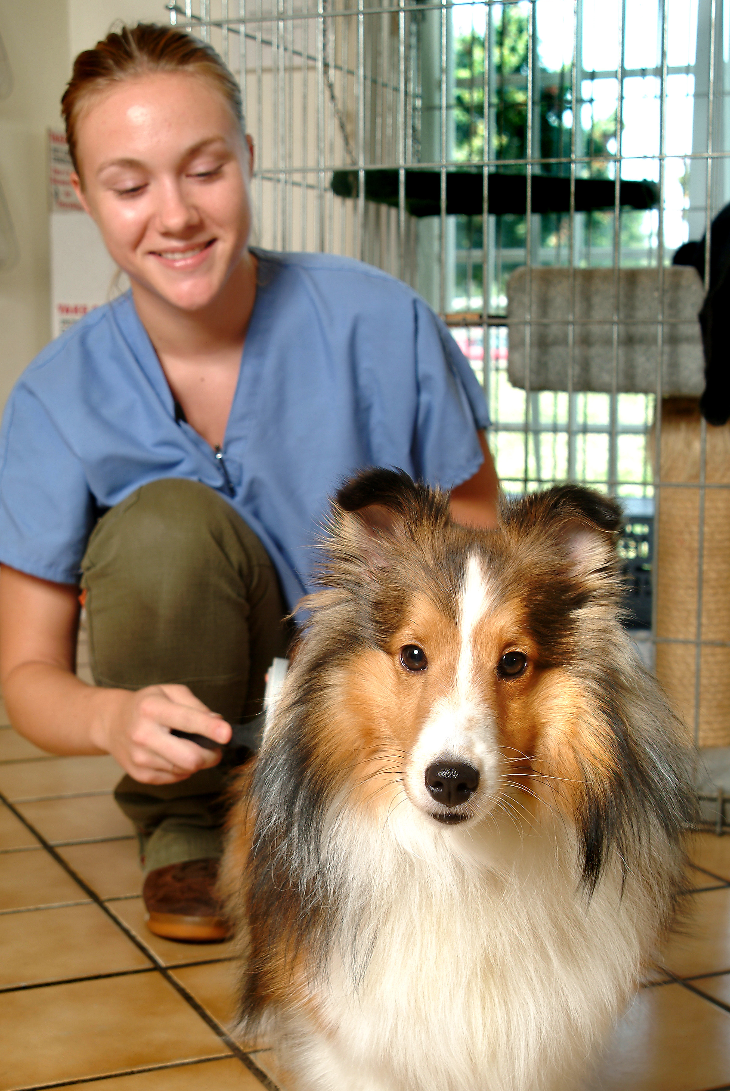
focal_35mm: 58
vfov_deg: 34.7
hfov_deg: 23.6
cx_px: 323
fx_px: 1747
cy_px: 557
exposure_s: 1/30
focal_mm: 33
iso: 100
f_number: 6.7
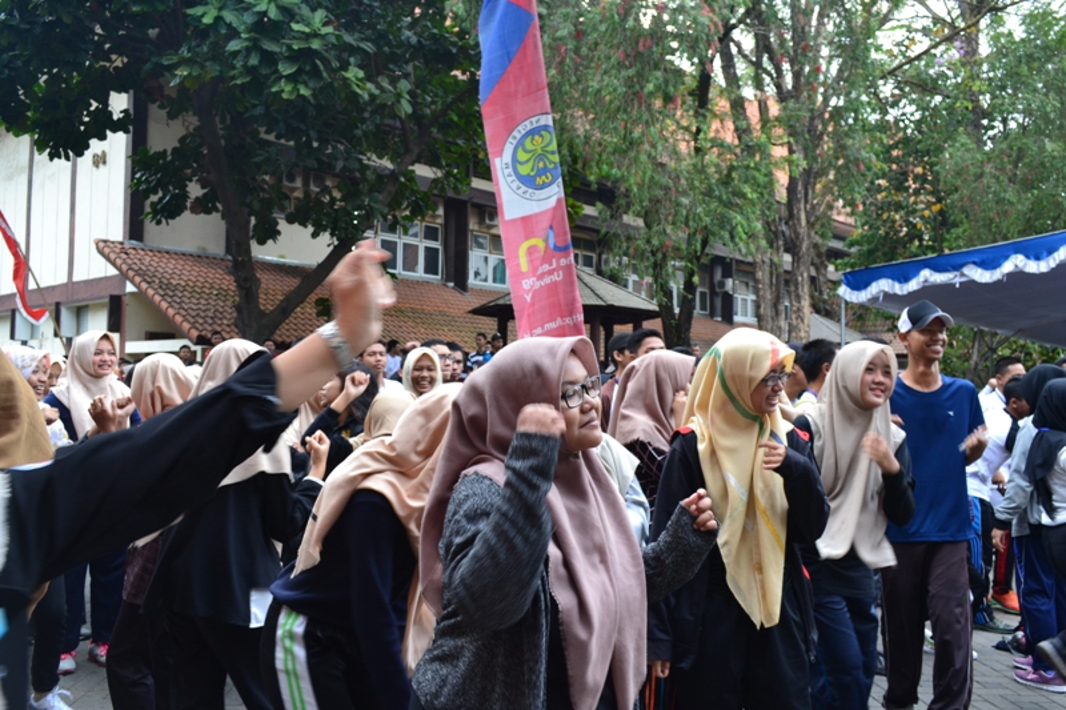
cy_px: 355
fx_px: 977
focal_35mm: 33
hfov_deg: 57.2
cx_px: 533
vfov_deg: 40.0
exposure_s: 1/50
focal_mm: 22
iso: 400
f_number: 8
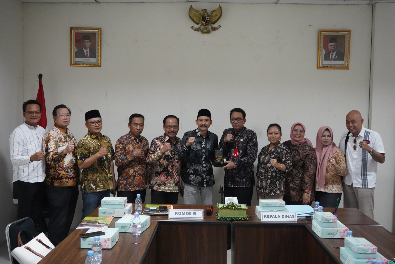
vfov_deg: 35.1
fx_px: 417
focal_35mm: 38
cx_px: 198
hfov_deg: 50.7
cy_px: 132
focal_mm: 38
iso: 16000
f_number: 5
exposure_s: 1/160
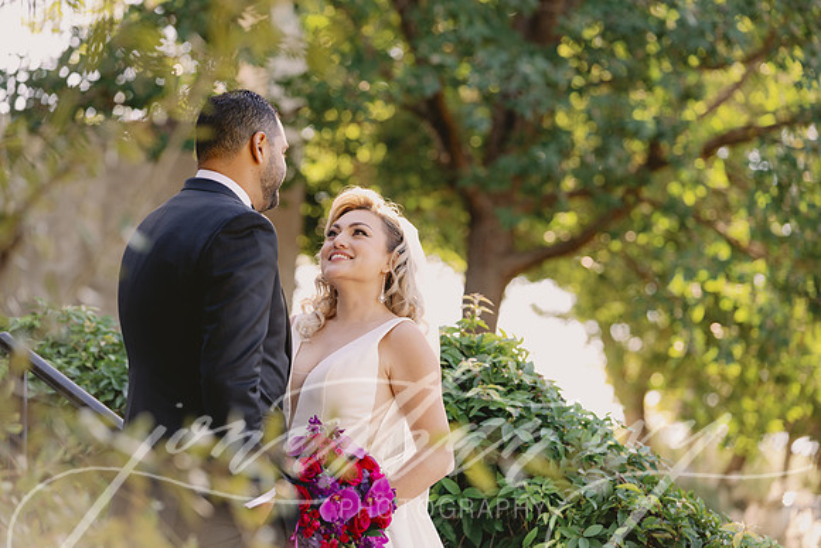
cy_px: 274
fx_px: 3034
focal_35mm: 133
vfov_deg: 10.3
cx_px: 410
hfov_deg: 15.4
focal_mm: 133
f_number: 3.5
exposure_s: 1/320
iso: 400
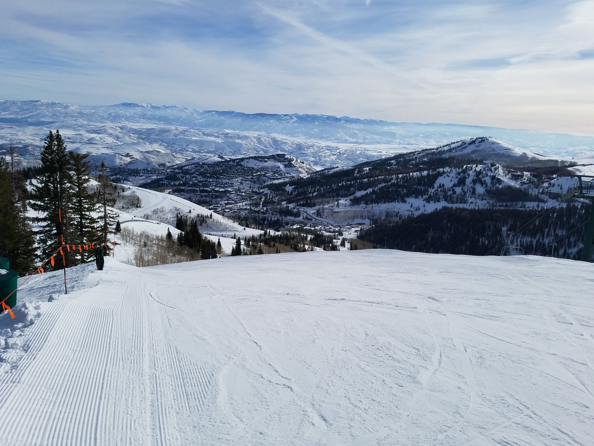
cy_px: 223
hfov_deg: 67.3
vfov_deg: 53.1
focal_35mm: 26
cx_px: 297
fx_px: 446
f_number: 1.7
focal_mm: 4.2
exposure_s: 1/8928
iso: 50
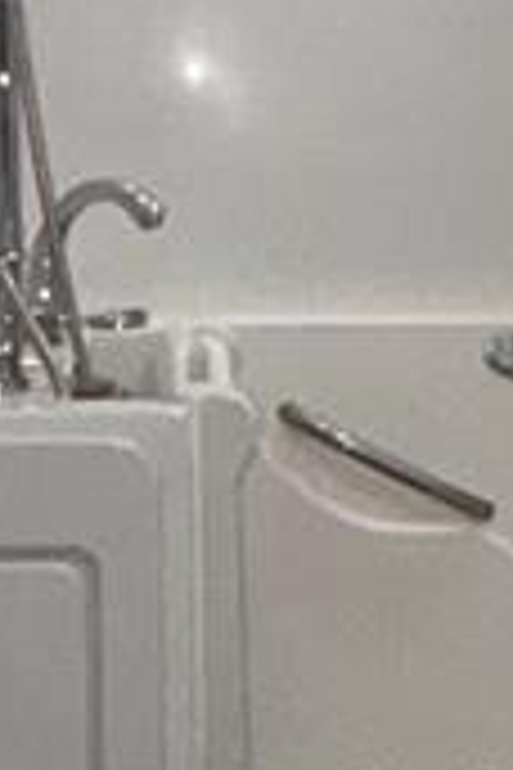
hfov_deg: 13.3
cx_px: 418
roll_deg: -0.2
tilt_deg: -8.8
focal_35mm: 102
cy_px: 423
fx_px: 2180
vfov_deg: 20.0
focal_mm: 2.22
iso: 125
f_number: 2.2
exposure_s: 1/120
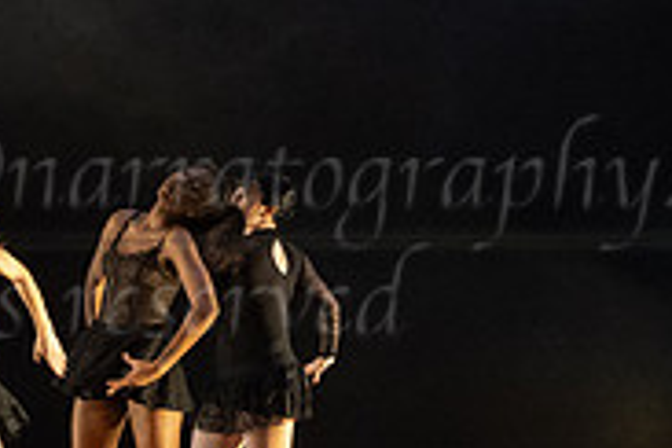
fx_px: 4554
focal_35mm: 244
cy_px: 403
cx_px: -98
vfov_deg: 5.6
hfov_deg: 8.4
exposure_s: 1/400
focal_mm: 60
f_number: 3.2
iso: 4000
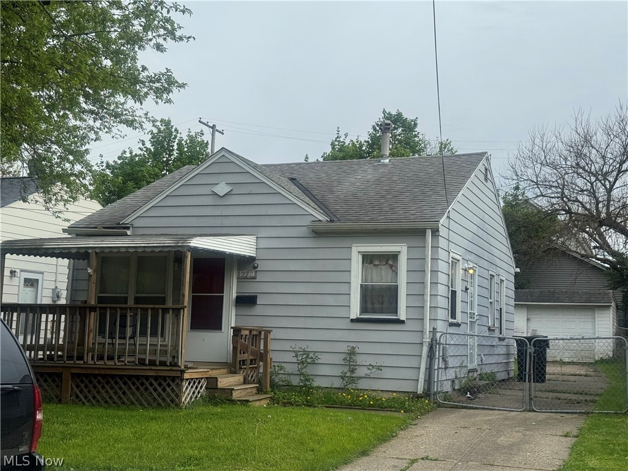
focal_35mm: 48
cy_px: 236
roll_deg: -0.9
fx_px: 871
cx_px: 314
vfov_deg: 30.3
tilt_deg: +8.0
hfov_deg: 39.7
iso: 64
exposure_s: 1/3096
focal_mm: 6.76
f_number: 1.78
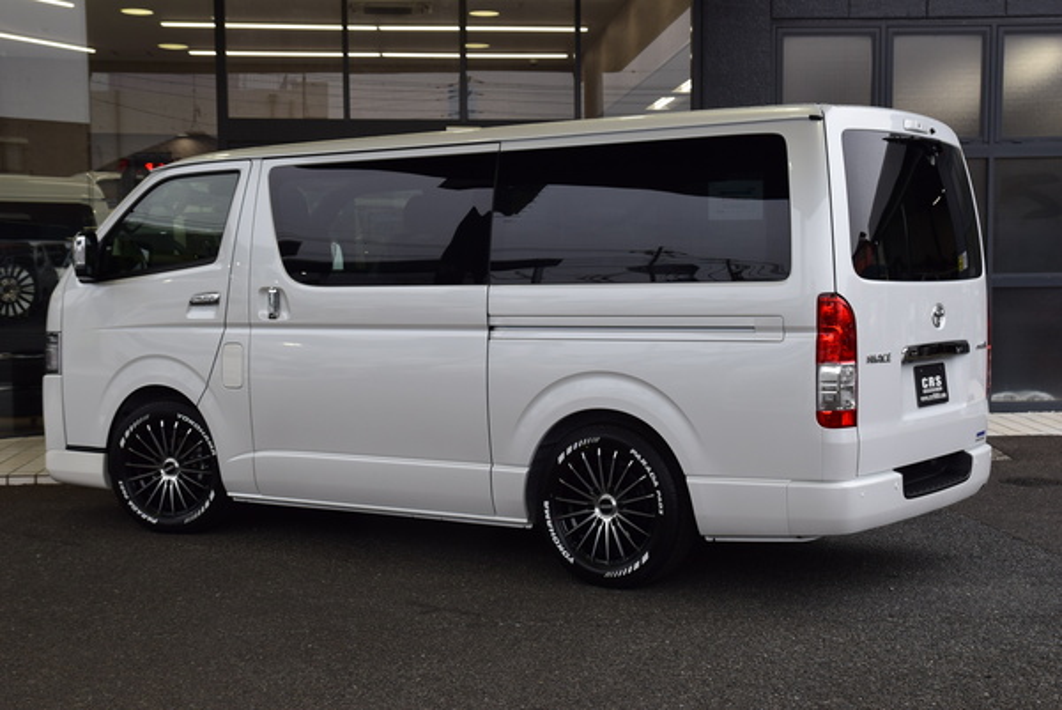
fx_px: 1550
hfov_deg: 37.8
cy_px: 355
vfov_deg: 25.8
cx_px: 531
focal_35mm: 52
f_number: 10
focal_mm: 35
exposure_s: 1/200
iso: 400
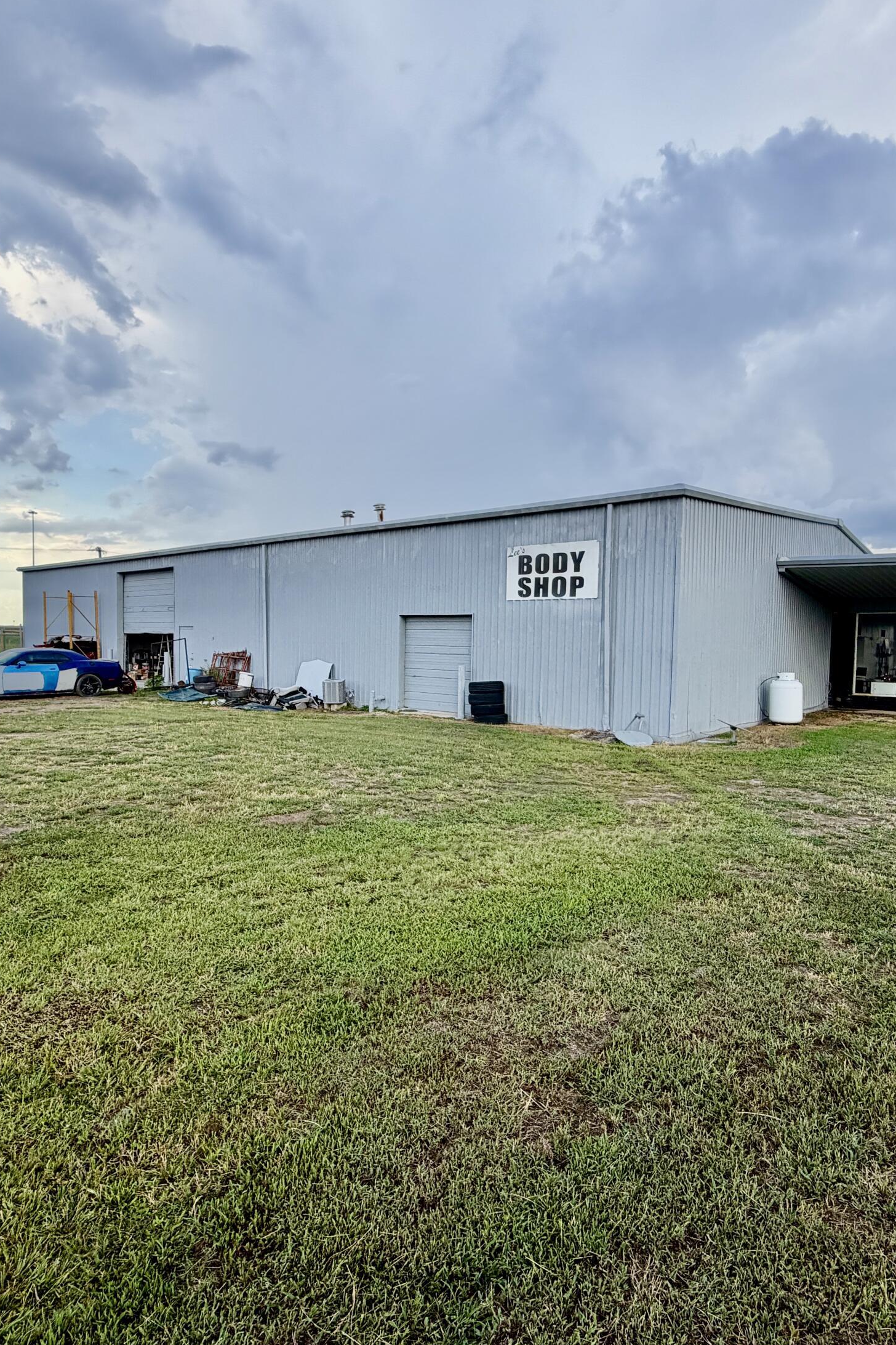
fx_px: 747
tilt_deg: -2.7
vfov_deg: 84.0
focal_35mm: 20
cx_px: 471
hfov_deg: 61.9
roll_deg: -1.1
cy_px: 679
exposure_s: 1/770
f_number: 2.2
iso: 40
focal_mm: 2.22
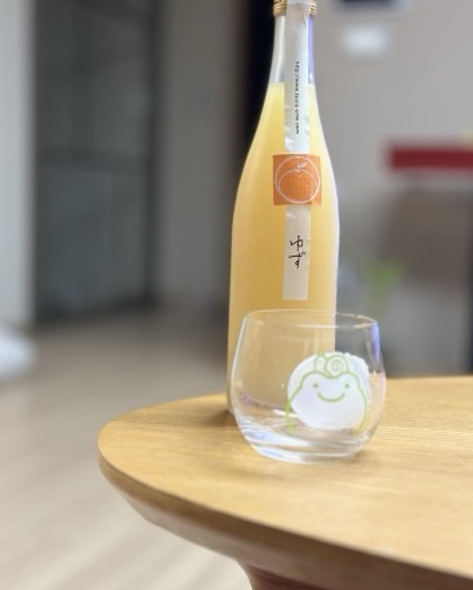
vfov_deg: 36.6
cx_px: 233
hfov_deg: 29.7
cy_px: 292
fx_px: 892
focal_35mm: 51
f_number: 1.78
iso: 250
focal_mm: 6.86
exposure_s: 1/60
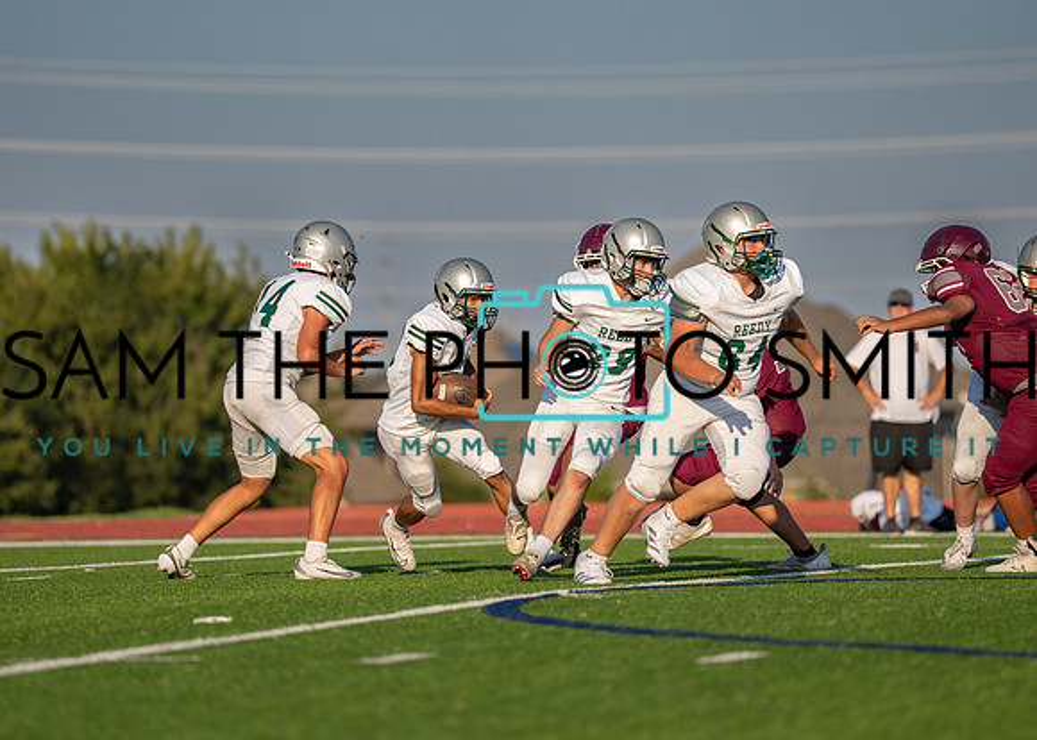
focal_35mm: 260
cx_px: 488
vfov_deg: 5.5
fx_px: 7663
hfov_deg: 7.7
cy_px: 326
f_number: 2.8
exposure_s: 1/3200
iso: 100
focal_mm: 200
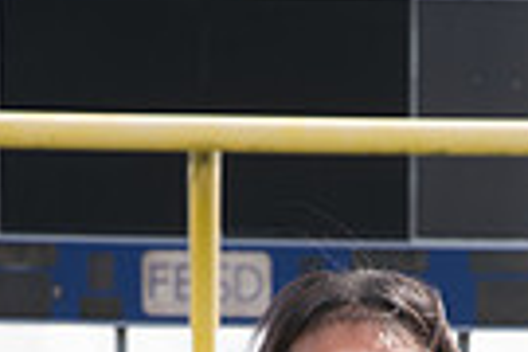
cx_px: 391
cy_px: 849
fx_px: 3036
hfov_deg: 9.9
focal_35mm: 207
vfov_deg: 6.3
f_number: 7.1
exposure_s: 1/400
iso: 125
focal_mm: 62
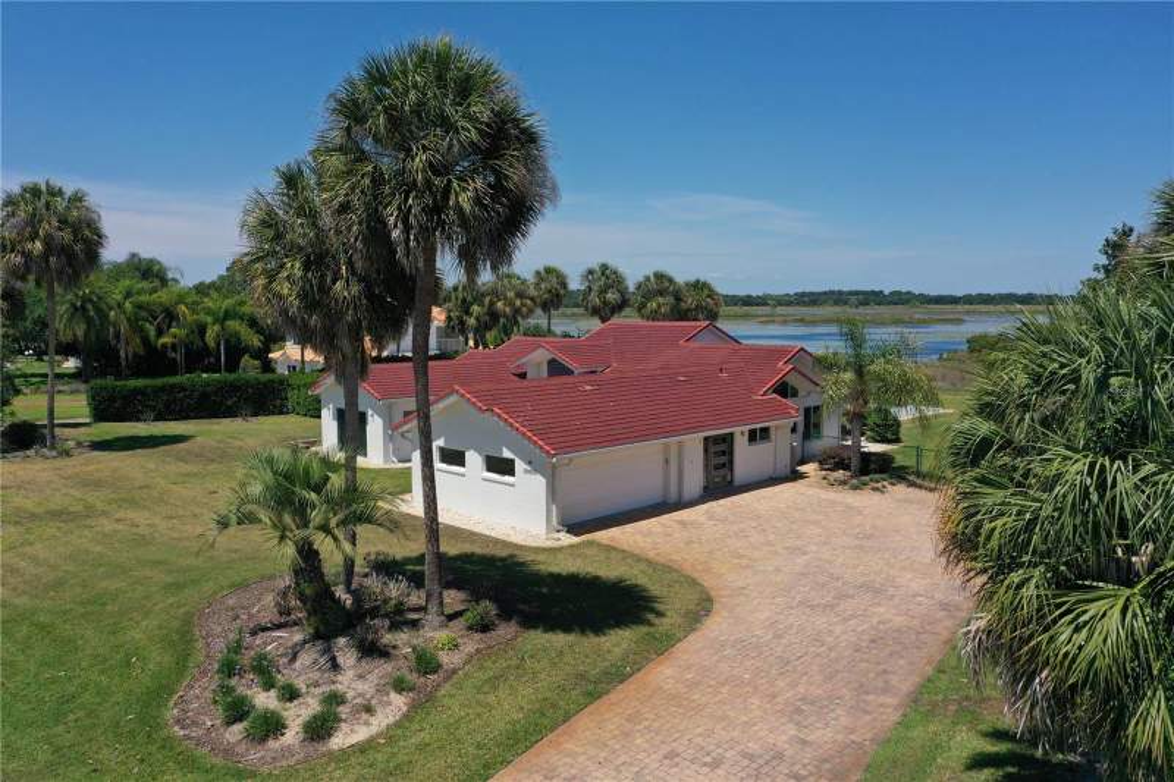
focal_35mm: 28
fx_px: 913
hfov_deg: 65.5
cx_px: 587
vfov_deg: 46.4
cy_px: 391
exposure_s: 1/640
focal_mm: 10.26
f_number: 6.3
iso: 100
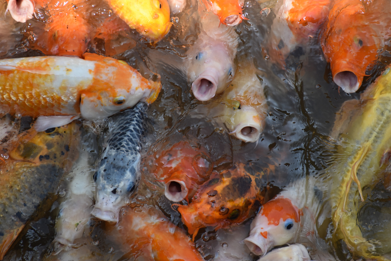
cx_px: 194
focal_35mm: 250
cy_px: 137
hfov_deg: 8.2
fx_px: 2715
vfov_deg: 5.5
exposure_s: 1/500
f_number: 5.6
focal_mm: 140
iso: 250
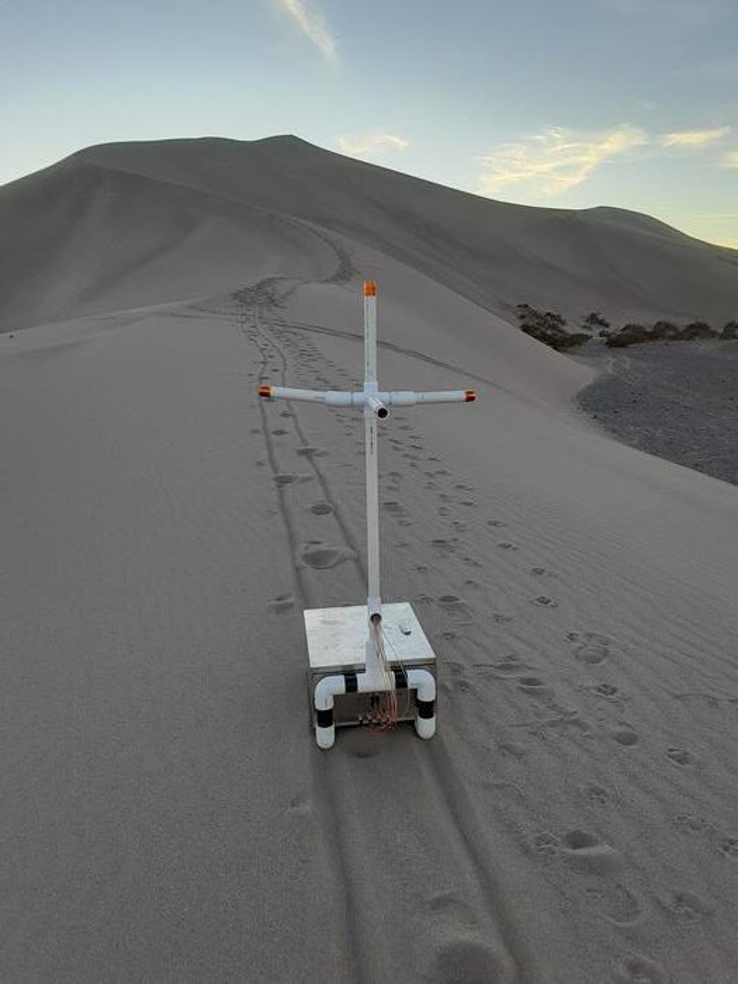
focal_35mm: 27
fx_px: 768
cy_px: 492
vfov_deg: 65.3
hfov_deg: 51.4
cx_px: 369
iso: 40
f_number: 1.9
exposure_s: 1/169
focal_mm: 2.91
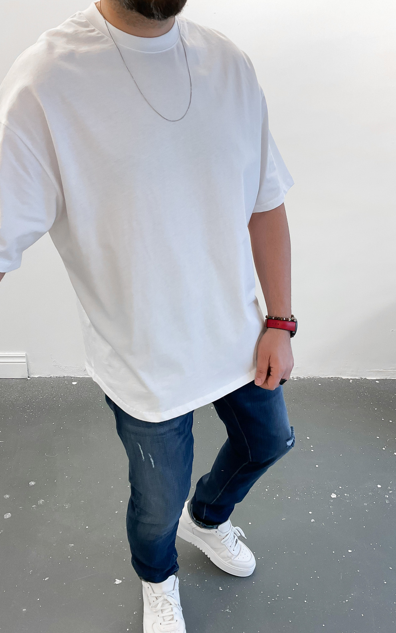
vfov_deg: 61.2
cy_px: 317
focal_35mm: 31
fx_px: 535
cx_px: 200
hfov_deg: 40.6
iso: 64
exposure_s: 1/100
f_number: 1.8
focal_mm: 3
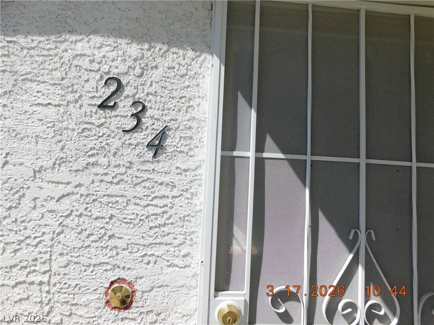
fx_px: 288
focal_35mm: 23
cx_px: 217
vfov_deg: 58.9
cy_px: 162
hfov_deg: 73.9
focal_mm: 4
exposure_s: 1/640
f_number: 6
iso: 125
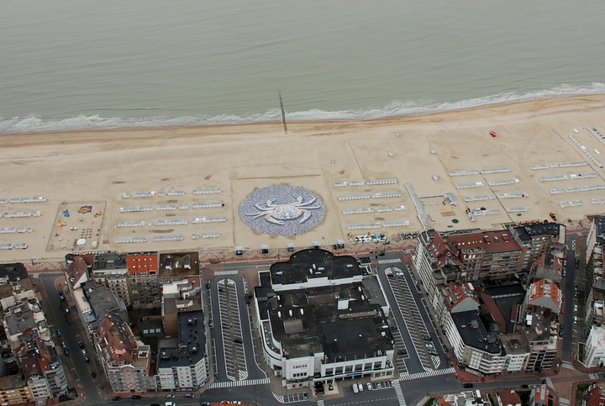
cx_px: 302
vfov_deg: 48.1
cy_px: 203
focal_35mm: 27
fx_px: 455
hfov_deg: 67.3
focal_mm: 18
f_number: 6.3
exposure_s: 1/160
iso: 320
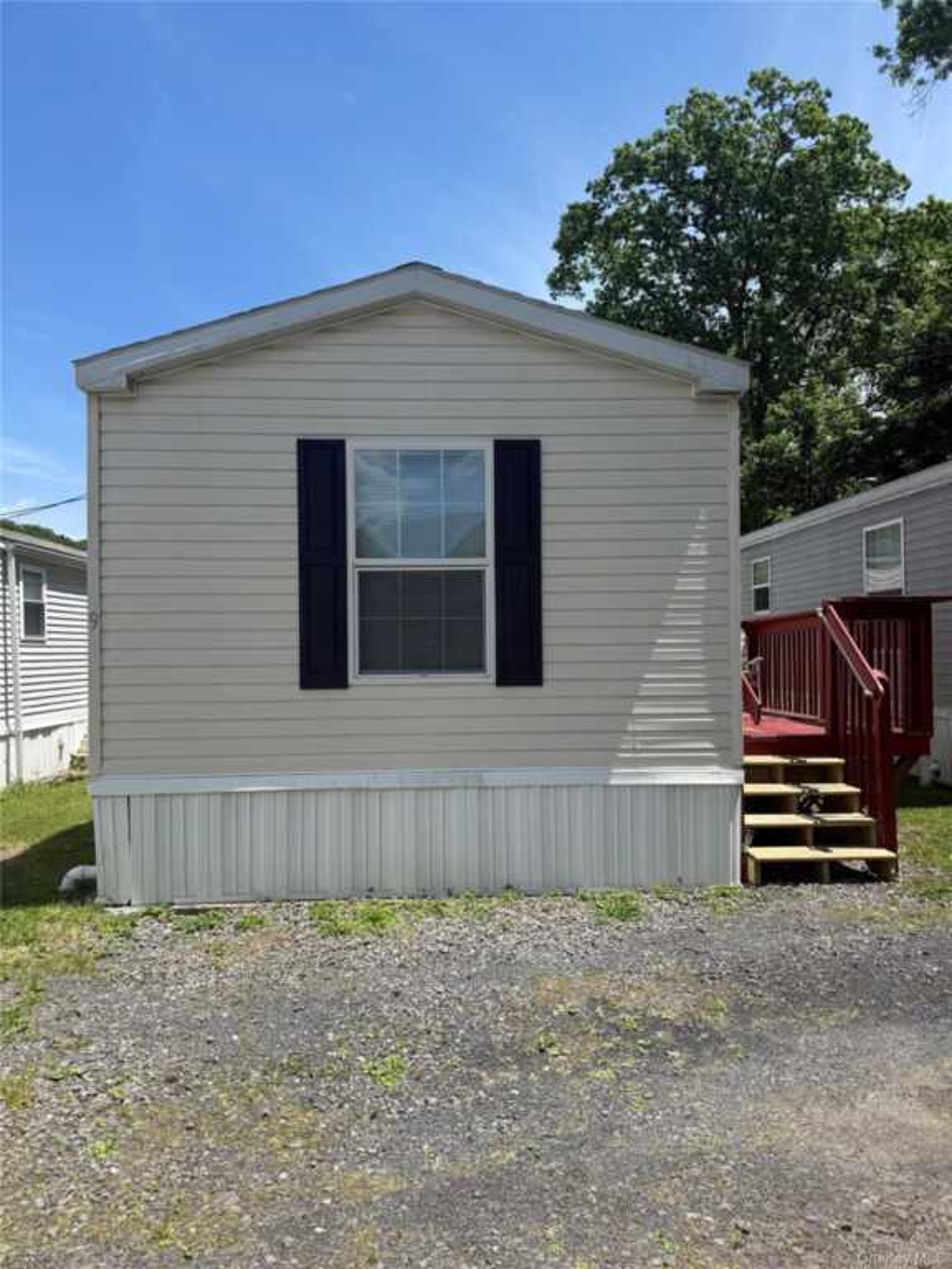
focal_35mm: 24
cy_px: 634
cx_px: 476
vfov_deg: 71.6
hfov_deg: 56.8
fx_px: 880
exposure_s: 1/4167
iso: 80
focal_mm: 6.76
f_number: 1.78
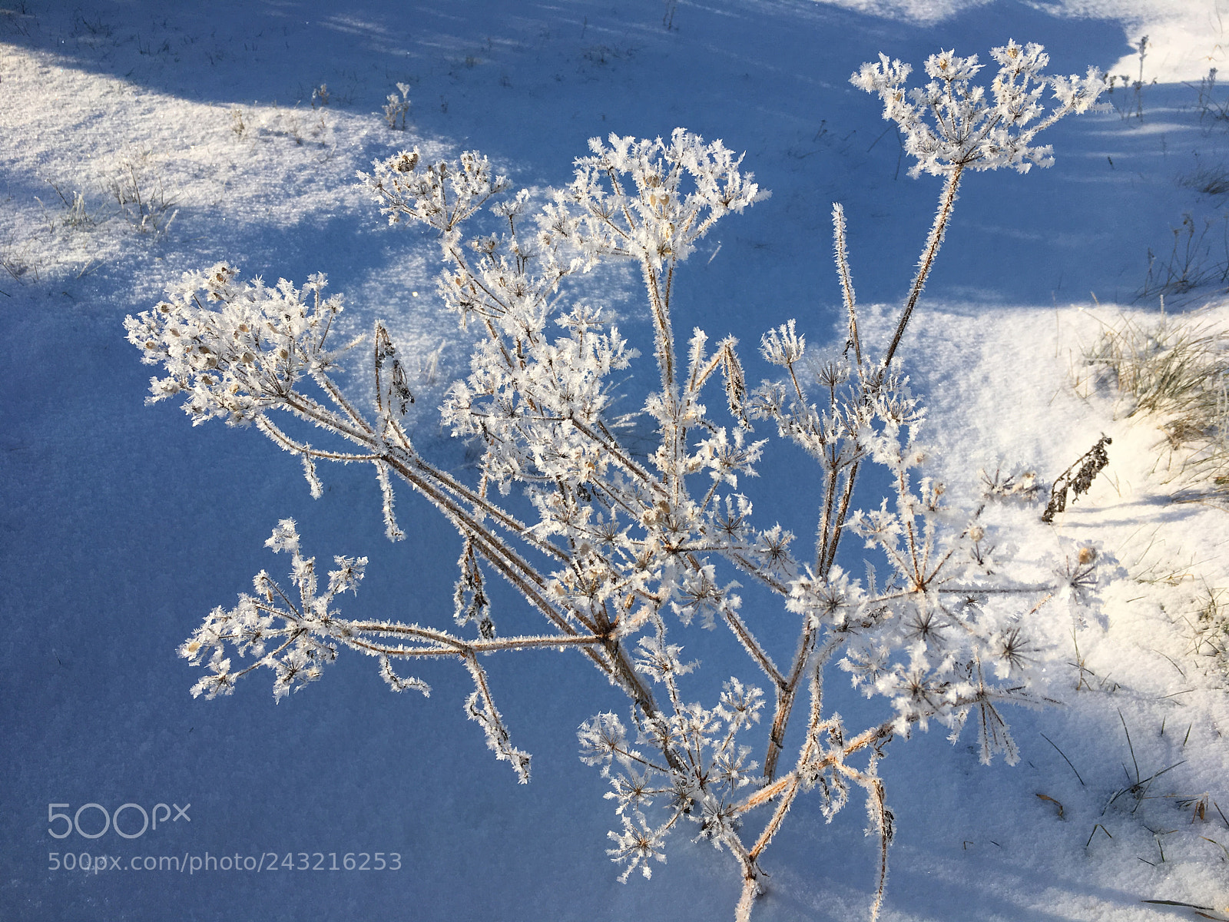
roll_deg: -4.7
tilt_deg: -32.8
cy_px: 461
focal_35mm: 29
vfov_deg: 48.2
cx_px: 614
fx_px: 1030
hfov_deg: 61.7
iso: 25
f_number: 2.2
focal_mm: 4.15
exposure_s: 1/2024
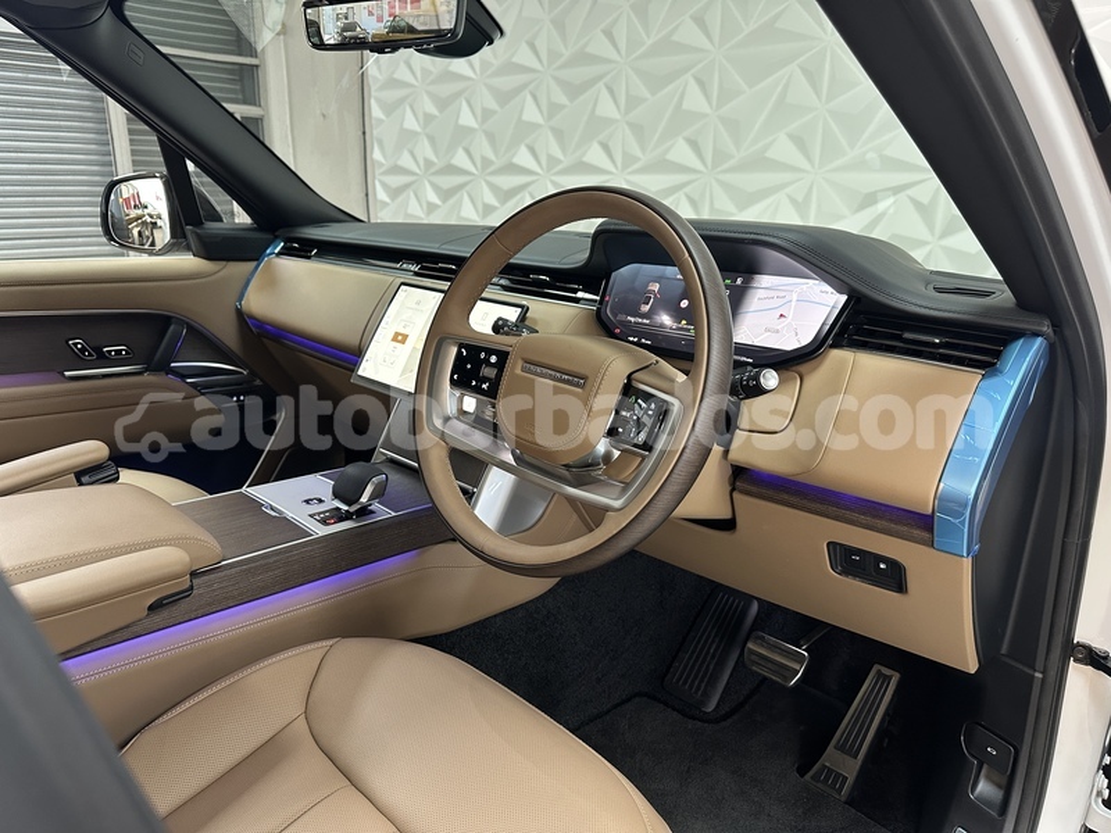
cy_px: 416
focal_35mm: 24
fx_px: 770
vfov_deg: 56.8
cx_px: 556
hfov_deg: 71.6
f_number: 1.78
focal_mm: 6.86
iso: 320
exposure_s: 1/50
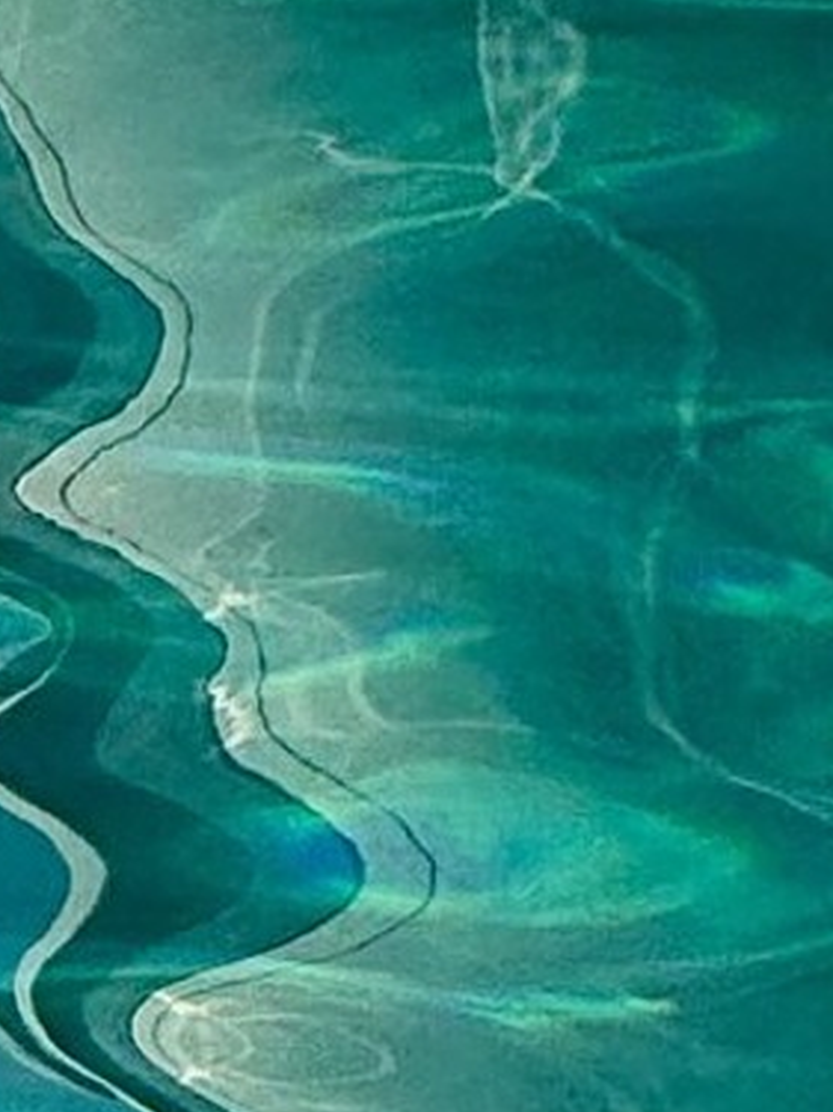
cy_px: 337
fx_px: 12328
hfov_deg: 3.9
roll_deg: -0.8
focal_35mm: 384
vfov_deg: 5.2
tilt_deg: -19.7
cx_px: -276
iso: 50
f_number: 2.8
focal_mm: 15.66
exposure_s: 1/870
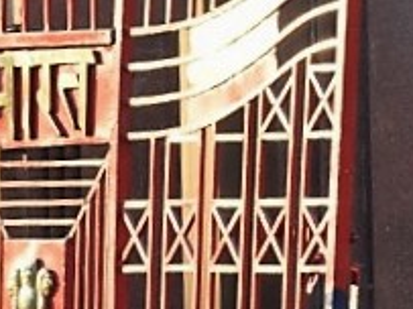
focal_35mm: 685
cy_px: -128
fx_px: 8168
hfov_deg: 2.9
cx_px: -368
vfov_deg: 2.2
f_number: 8
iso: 250
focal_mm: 100
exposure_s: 1/80
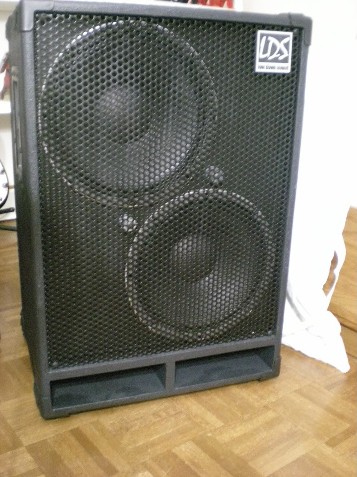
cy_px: 238
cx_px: 178
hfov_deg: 37.7
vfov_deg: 49.0
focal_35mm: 38
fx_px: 523
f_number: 3.1
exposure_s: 1/5
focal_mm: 6.3
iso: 800
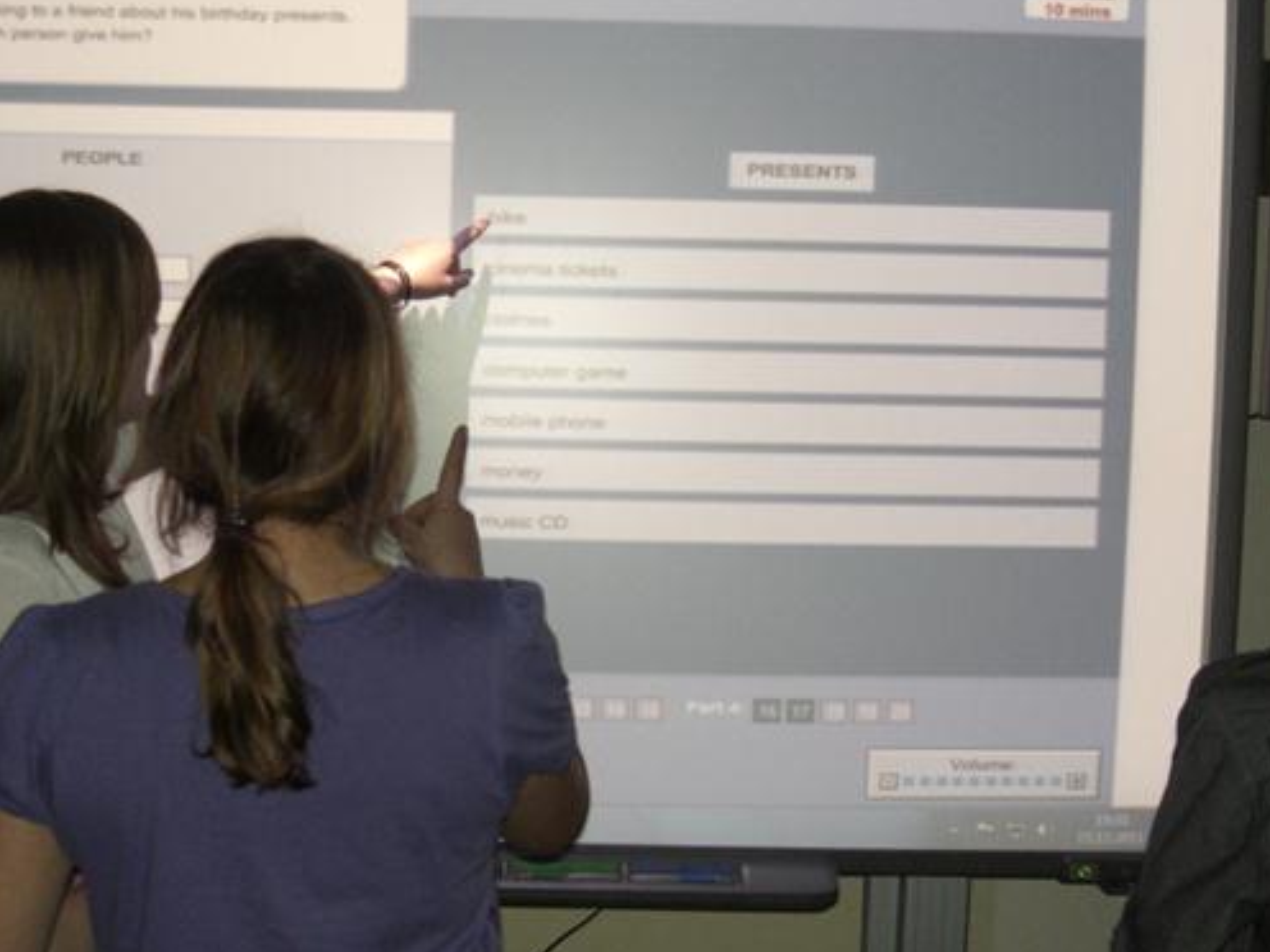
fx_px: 1798
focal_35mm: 49
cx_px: 527
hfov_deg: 38.8
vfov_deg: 29.7
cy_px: 432
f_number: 3.1
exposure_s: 1/100
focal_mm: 6.3
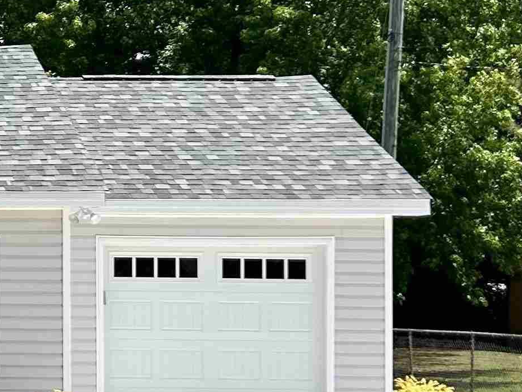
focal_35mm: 85
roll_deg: -0.1
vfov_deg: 17.4
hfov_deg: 19.2
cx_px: -330
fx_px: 1282
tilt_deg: +1.9
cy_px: 229
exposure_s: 1/3356
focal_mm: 5.7
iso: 50
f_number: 1.5
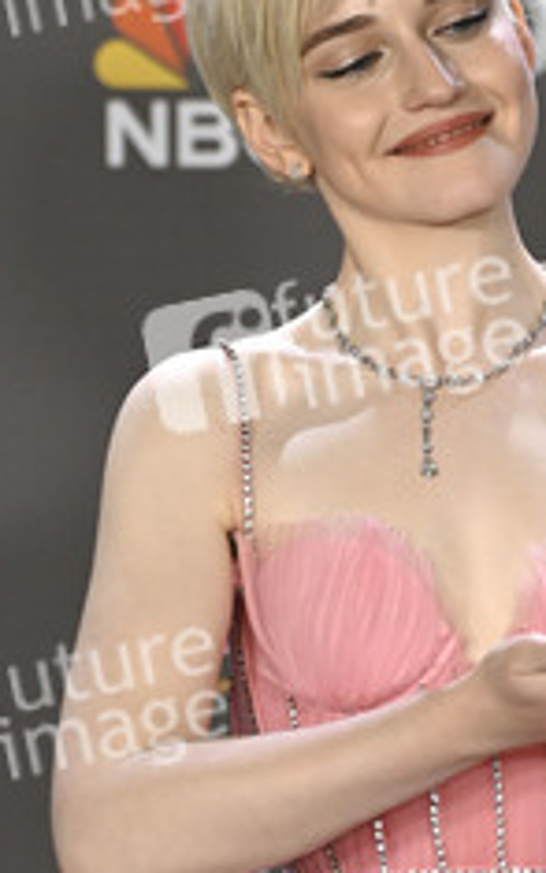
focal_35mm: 381
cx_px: 442
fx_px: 9065
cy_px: 531
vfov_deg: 5.5
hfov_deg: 3.4
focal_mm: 220
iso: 6400
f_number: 7.1
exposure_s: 1/500
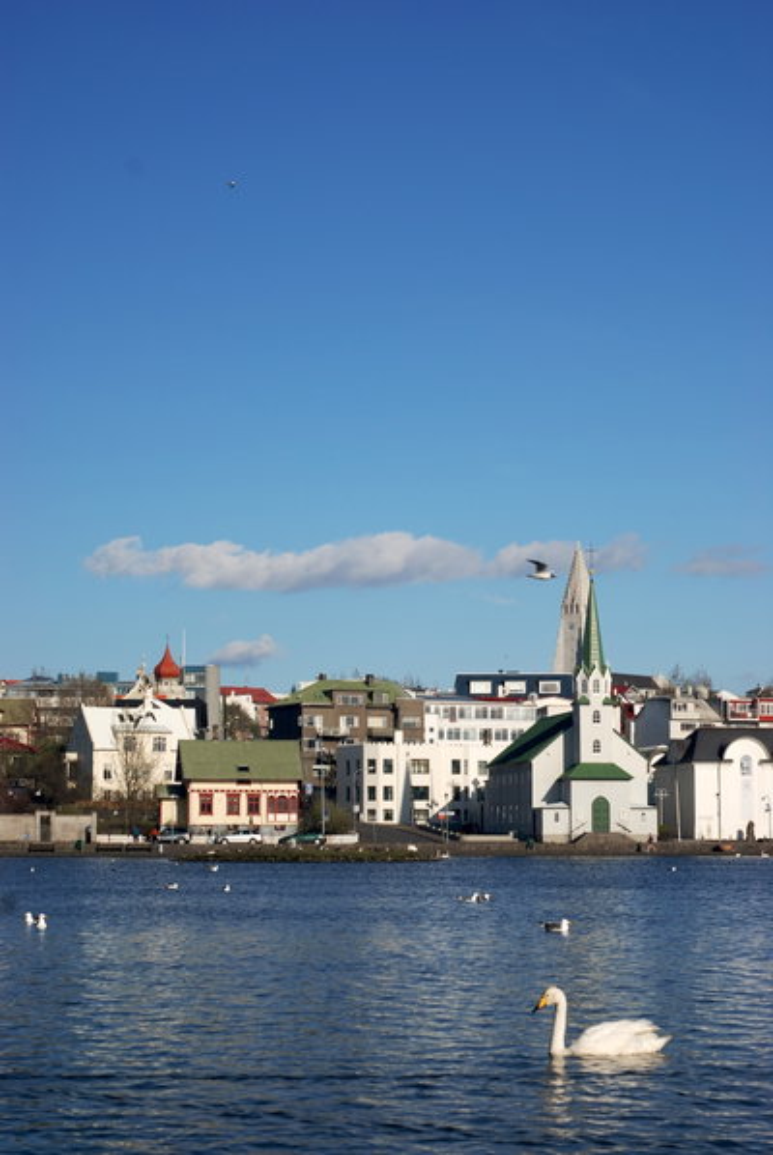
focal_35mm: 75
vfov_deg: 27.0
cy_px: 578
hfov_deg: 18.2
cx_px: 386
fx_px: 2410
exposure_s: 1/250
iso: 100
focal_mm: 50
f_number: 8
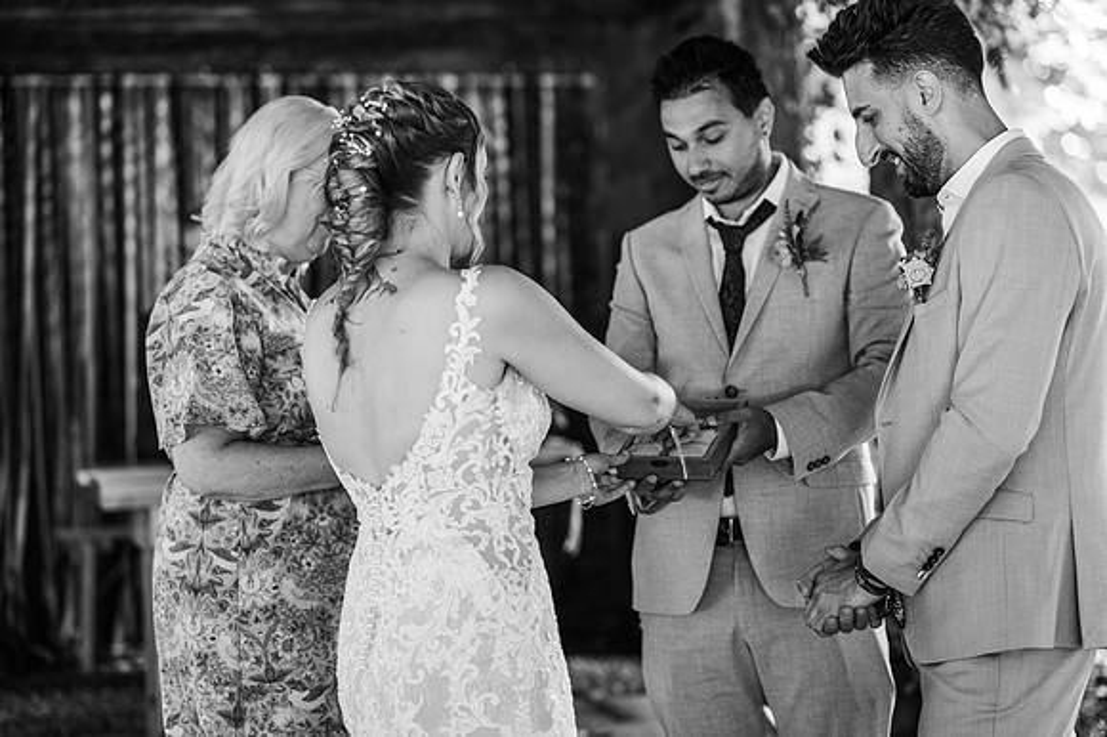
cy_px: 368
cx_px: 554
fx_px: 2612
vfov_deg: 16.1
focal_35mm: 85
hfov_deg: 23.9
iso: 720
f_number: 2.2
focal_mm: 85
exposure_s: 1/200
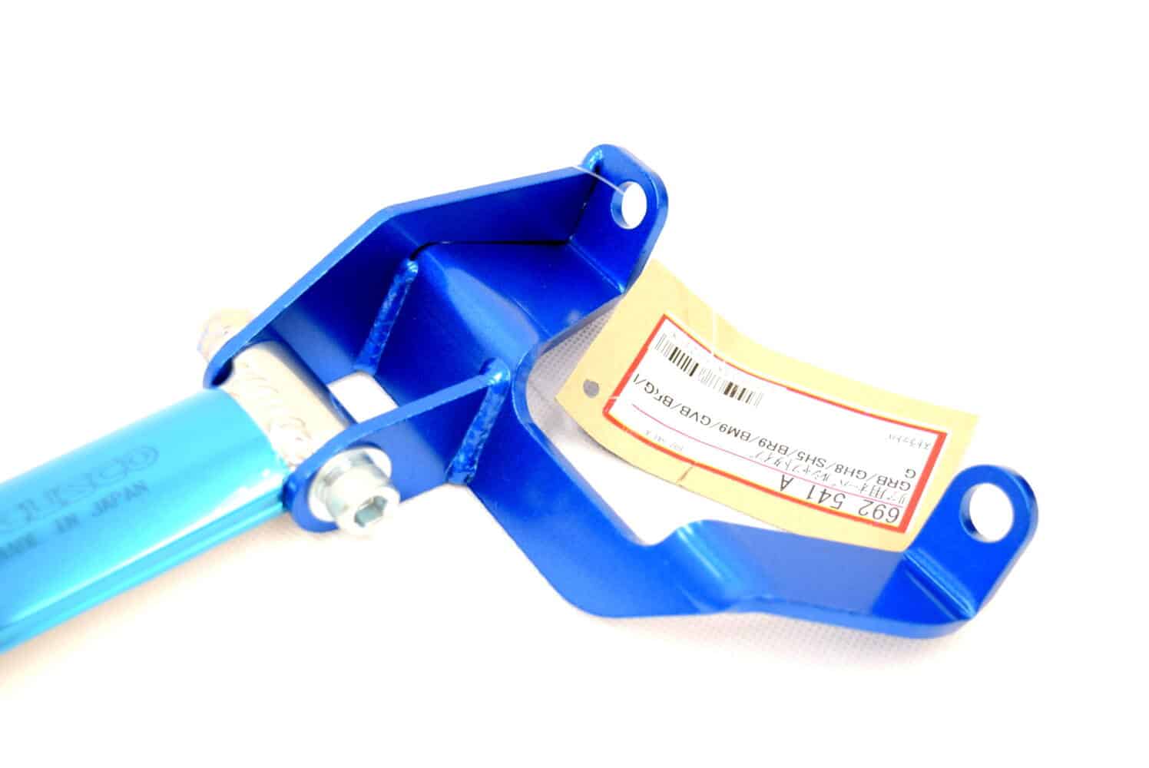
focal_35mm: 48
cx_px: 574
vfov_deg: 28.1
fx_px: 1533
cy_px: 384
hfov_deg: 41.1
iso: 400
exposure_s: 1/100
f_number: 5
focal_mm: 32
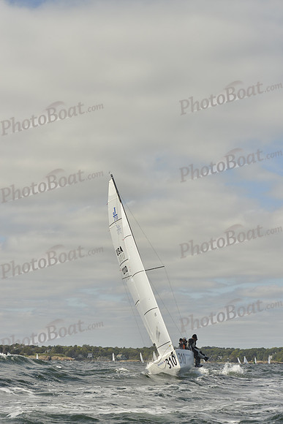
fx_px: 825
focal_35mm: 70
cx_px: 142
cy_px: 212
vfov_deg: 28.8
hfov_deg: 19.5
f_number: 9
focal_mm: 70
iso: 400
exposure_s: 1/1600
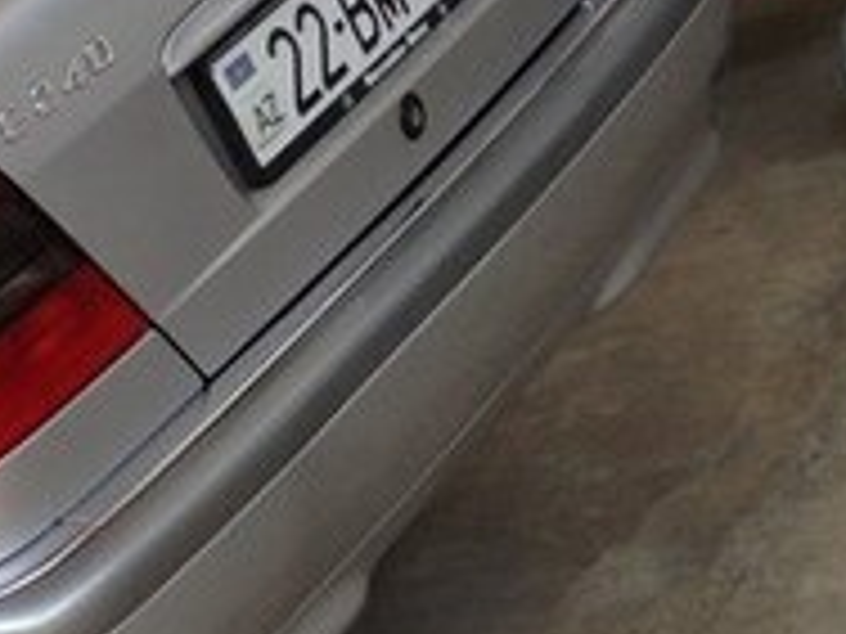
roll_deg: +26.1
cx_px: -490
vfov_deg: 12.5
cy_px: 704
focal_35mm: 116
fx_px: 2835
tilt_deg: -19.0
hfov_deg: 15.4
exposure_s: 1/124
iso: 50
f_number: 2.4
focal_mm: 4.12
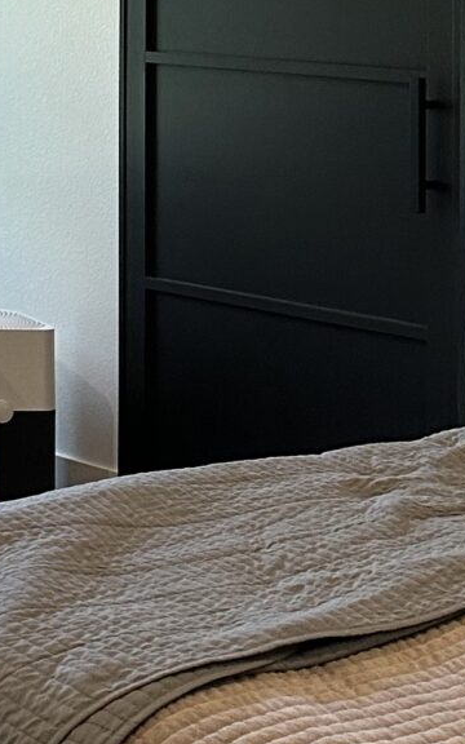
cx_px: -510
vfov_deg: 17.4
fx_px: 2291
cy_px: -195
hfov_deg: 10.5
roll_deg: -2.5
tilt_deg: +3.7
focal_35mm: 113
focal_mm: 6.86
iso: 200
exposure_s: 1/120
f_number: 1.78
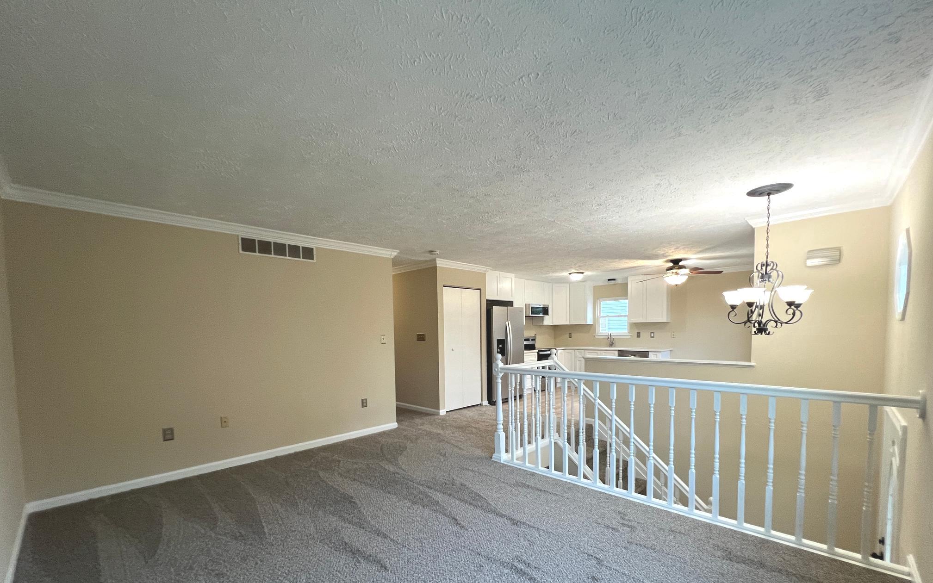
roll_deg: +1.3
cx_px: 466
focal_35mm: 14
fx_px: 356
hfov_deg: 105.3
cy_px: 355
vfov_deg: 77.6
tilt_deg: -4.1
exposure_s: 1/60
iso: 250
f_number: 1.8
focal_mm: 1.57
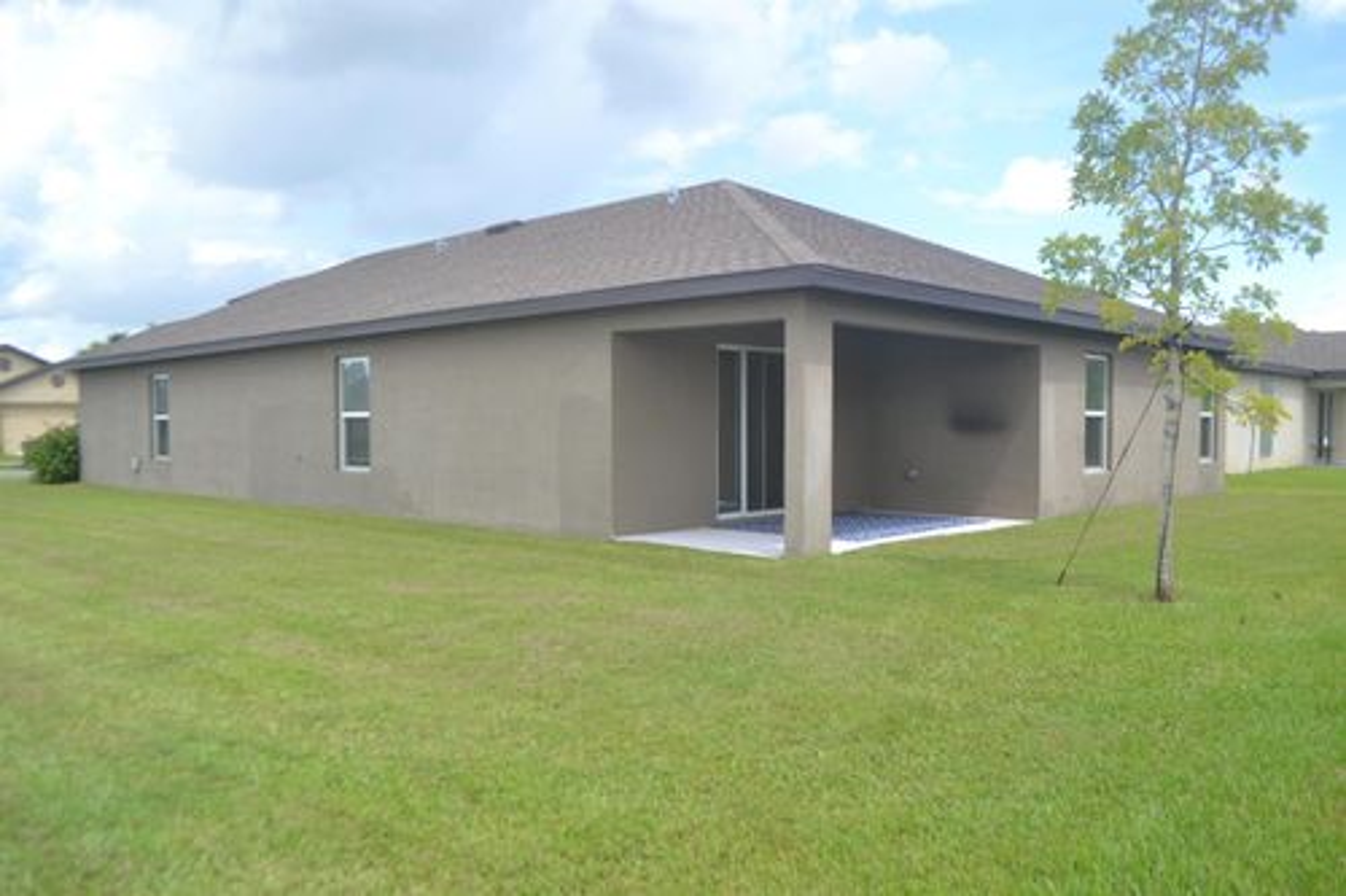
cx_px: 673
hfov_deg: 67.4
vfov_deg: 47.9
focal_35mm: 27
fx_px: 1009
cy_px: 448
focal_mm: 18
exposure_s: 1/1000
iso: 400
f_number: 4.5
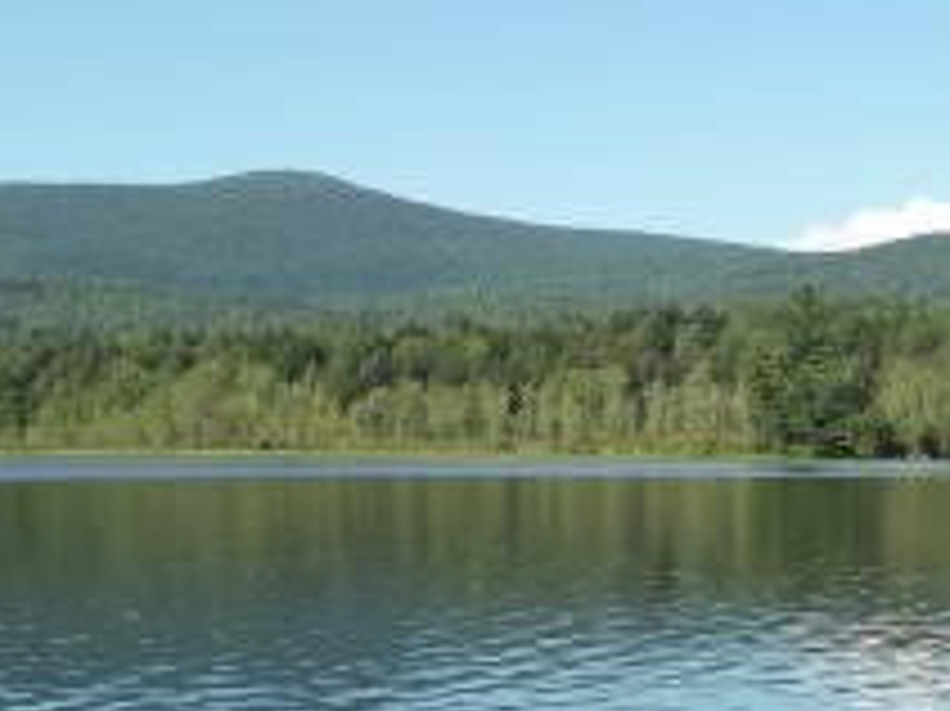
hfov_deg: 19.0
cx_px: 797
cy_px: 536
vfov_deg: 14.4
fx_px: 2798
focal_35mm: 102
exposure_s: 1/640
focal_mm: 6.7
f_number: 3.2
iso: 80
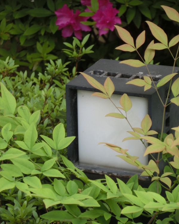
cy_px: 112
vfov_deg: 11.1
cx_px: 90
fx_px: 1152
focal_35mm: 174
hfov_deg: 8.9
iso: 500
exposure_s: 1/160
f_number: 5.8
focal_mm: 29.39
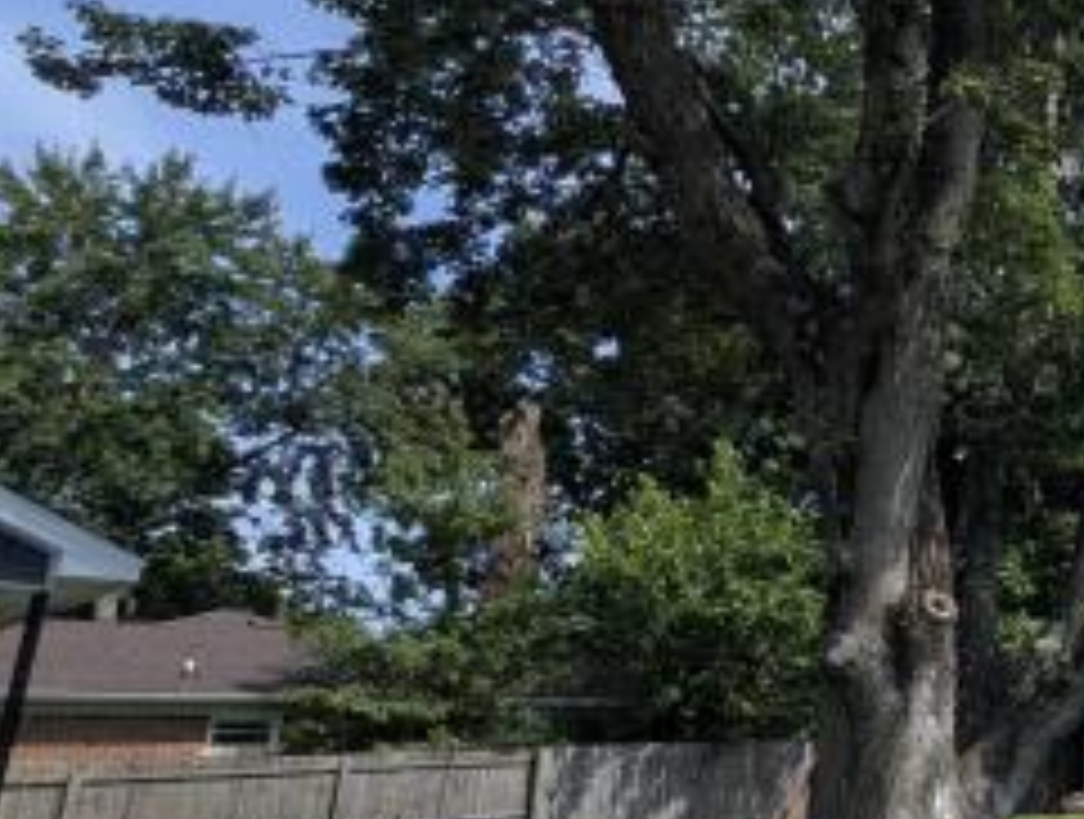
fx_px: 1036
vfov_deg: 42.9
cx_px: 1417
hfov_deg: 36.0
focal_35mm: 33
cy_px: 500
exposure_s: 1/1495
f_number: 1.95
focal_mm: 2.23
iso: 41
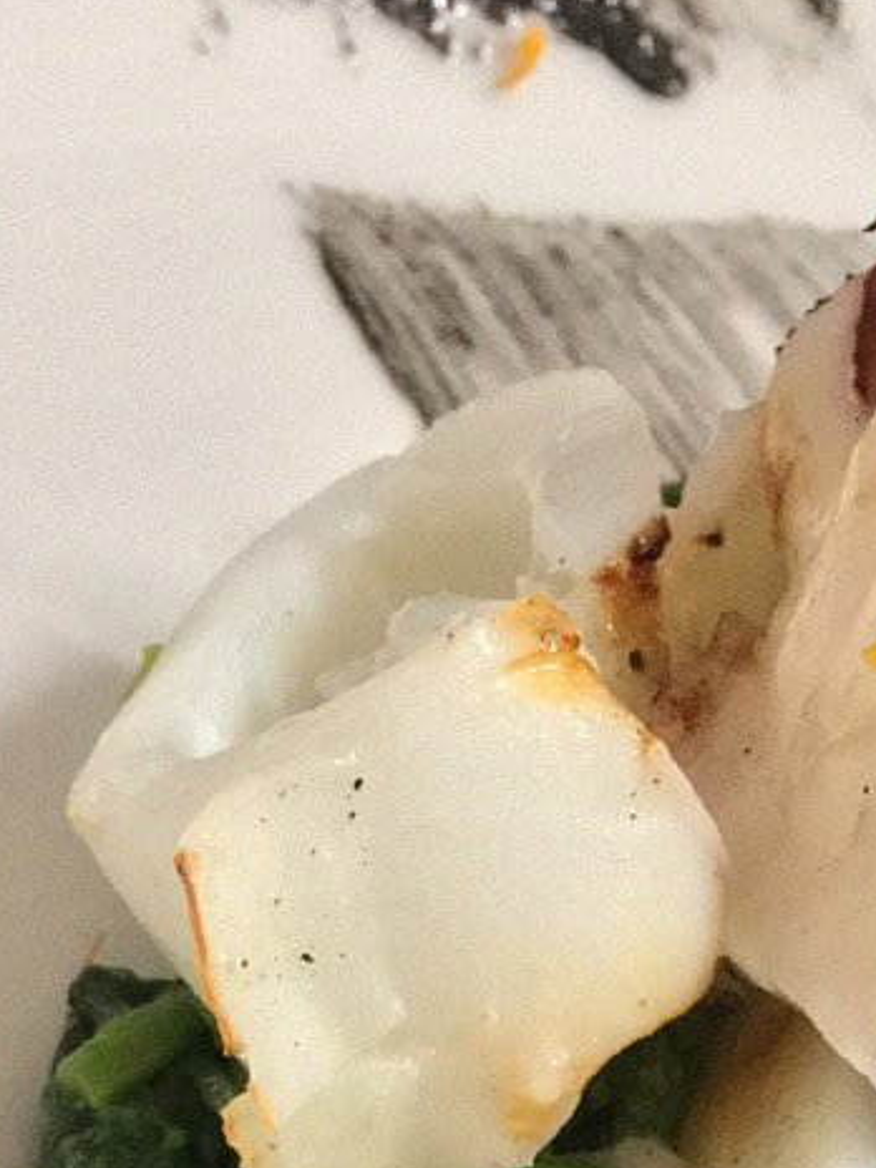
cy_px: 1961
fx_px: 3374
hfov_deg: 14.8
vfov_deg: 16.9
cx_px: 556
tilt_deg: -54.7
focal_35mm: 100
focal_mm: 4.15
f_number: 2.2
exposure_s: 1/17
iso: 250
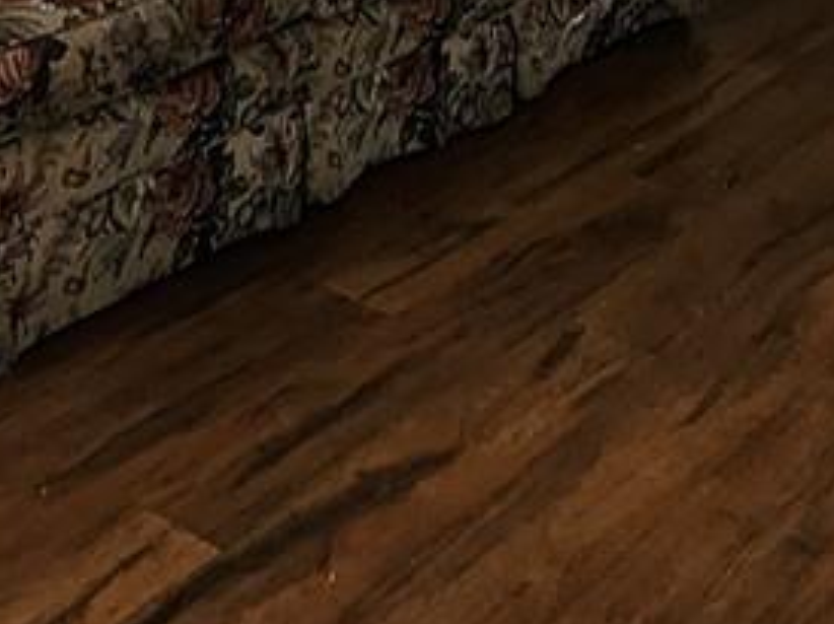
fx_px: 1829
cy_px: -542
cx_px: 119
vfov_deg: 16.0
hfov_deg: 25.1
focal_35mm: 76
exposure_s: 1/30
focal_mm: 2.2
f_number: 2.2
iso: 320
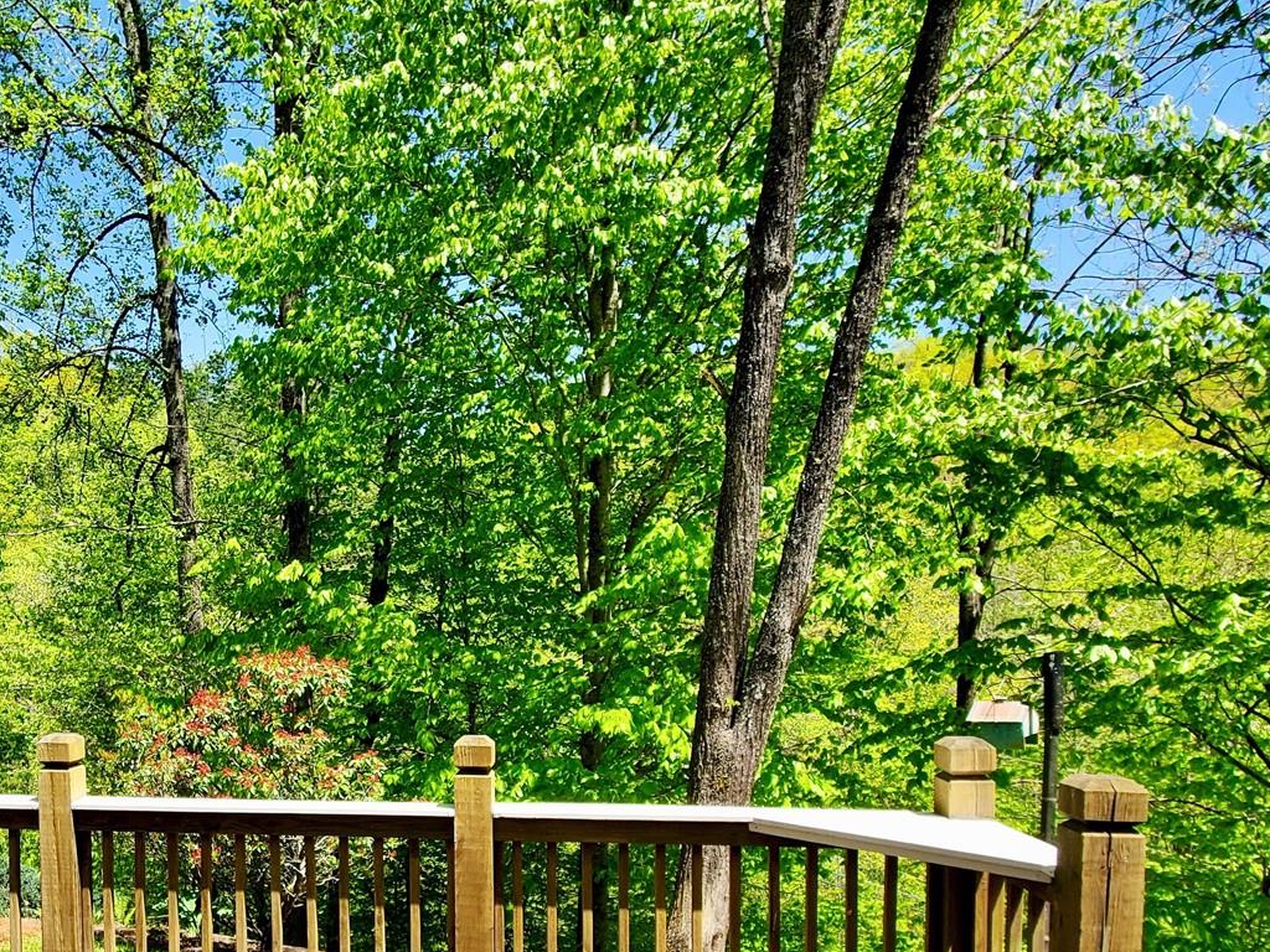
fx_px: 954
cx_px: 347
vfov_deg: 51.7
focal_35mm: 26
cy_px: 663
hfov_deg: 64.1
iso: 50
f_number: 2.2
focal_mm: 1.8
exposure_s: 1/577
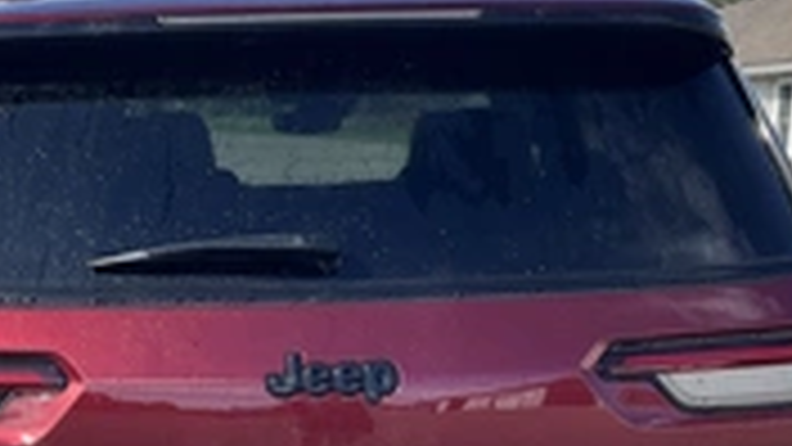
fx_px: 1512
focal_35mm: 72
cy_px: 383
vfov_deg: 16.6
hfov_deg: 29.3
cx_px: 320
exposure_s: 1/770
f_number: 1.8
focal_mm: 3
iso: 25
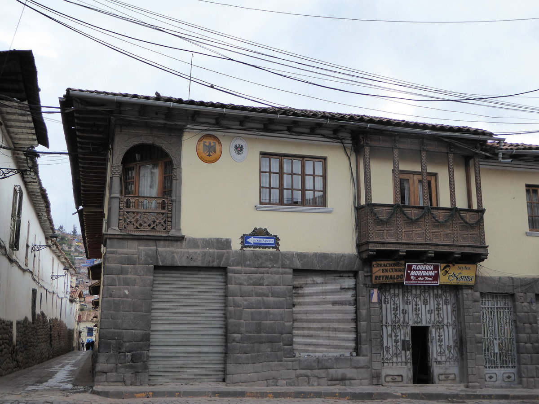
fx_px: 607
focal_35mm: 39
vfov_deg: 36.8
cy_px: 202
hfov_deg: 47.9
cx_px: 270
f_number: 3.7
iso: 200
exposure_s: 1/320
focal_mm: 6.7
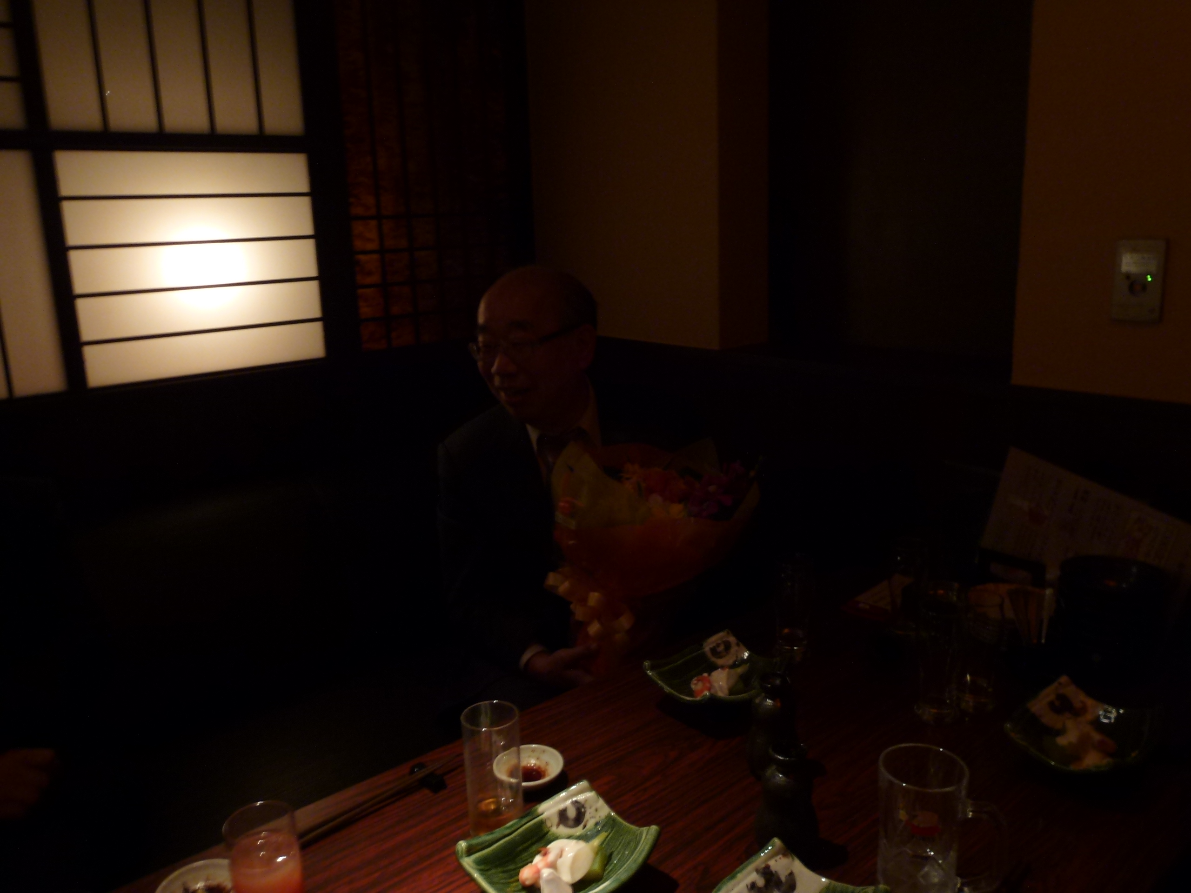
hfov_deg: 67.3
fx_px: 895
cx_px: 596
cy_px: 446
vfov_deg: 53.1
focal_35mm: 26
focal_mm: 4.7
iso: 100
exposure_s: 1/4
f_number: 3.4
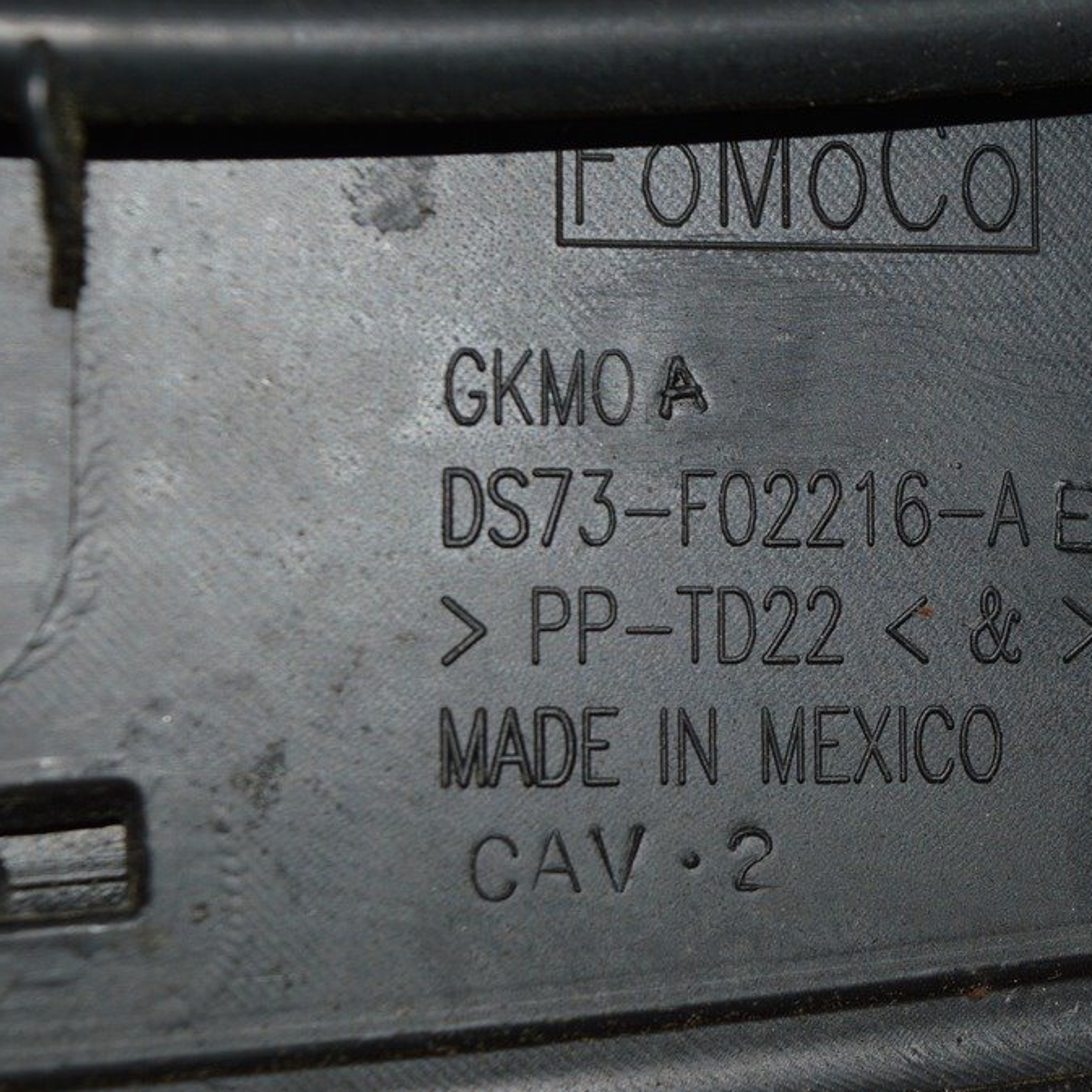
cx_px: 777
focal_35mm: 107
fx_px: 3806
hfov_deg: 16.3
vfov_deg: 16.3
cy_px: 551
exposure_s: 1/60
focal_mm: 55
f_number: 8
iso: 100
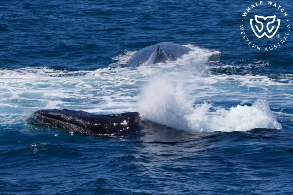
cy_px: 98
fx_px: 1627
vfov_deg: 6.9
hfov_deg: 10.3
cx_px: 146
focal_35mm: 200
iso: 800
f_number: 8
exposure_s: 1/3200
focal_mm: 200
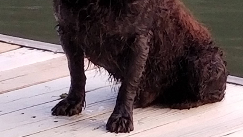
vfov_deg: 29.0
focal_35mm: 38
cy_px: -4
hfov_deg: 52.8
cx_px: 122
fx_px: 245
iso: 100
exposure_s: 1/120
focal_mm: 4.25
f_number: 1.7
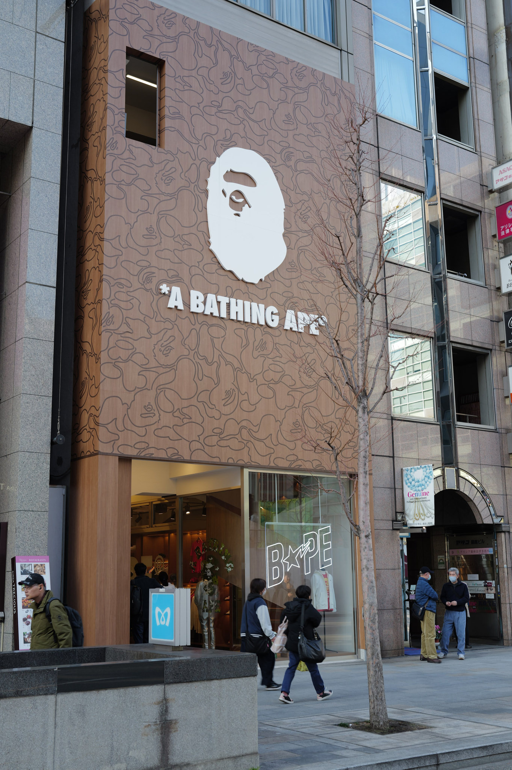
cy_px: 385
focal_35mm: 43
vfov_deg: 45.5
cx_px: 256
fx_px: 918
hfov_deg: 31.2
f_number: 4
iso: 100
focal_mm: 43
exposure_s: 1/100
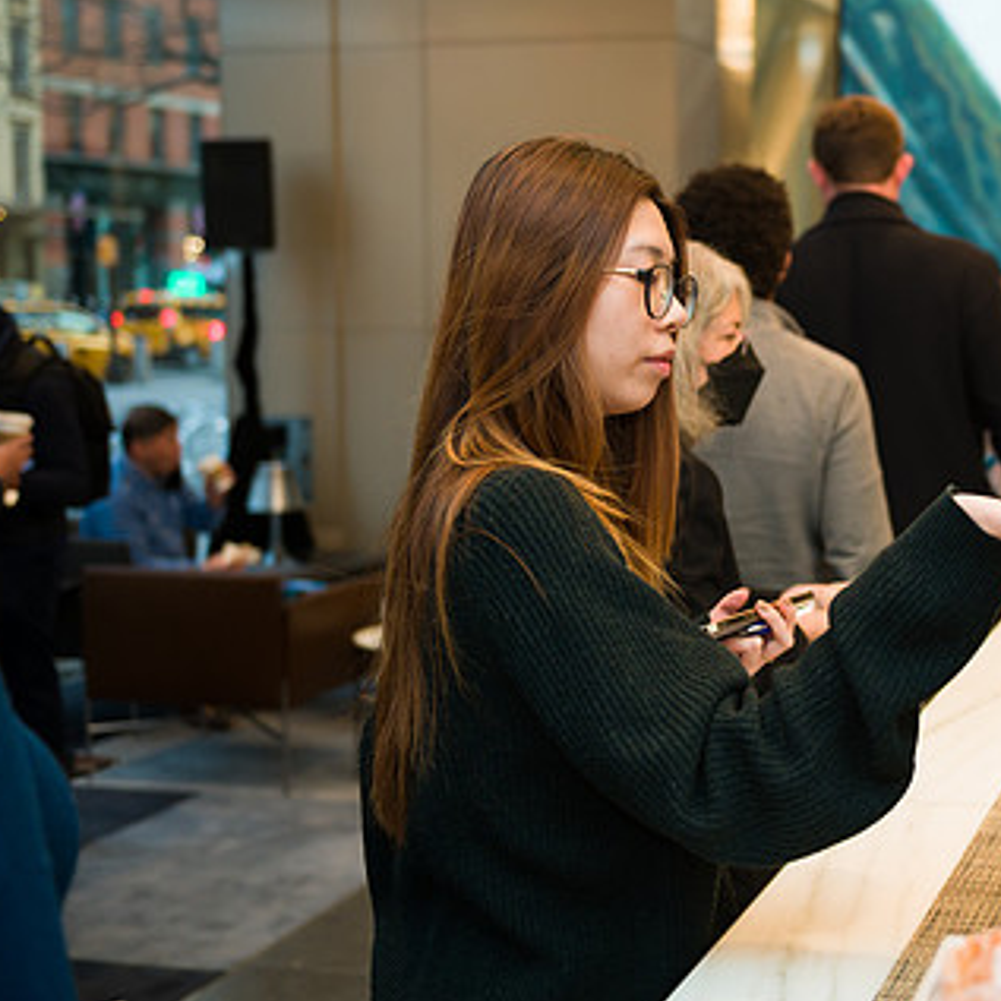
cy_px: 423
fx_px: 1930
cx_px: 843
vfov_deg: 29.0
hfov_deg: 28.3
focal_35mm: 59
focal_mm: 38
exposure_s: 1/200
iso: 400
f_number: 3.2
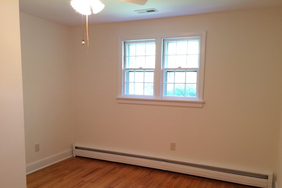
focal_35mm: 31
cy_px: 108
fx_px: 243
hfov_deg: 60.3
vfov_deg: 42.2
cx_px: 140
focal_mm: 4.15
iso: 125
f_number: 2.2
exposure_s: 1/30
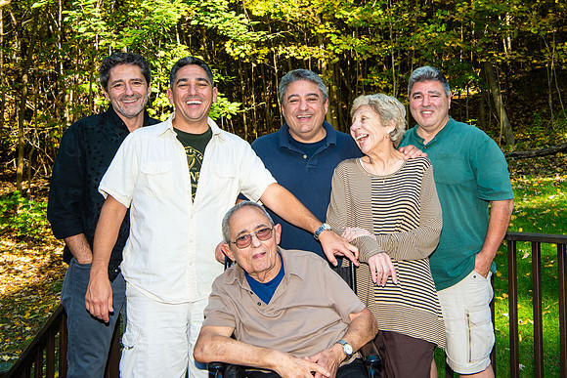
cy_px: 127
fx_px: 838
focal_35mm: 53
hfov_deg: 37.2
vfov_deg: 25.3
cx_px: 343
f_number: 11
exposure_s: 1/160
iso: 800
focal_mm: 40
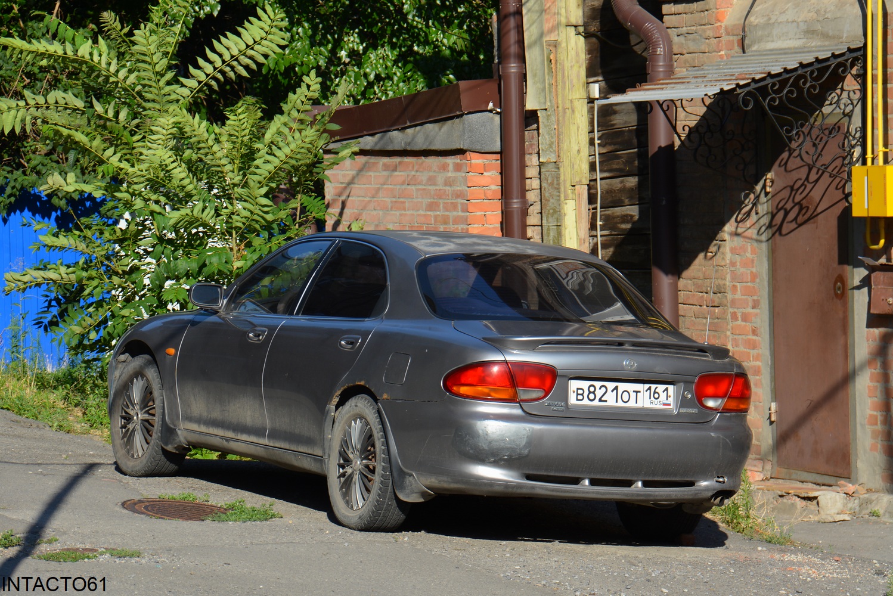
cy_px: 298
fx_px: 3908
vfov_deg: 8.7
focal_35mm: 158
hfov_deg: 13.0
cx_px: 446
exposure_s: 1/250
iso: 160
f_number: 8
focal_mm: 105
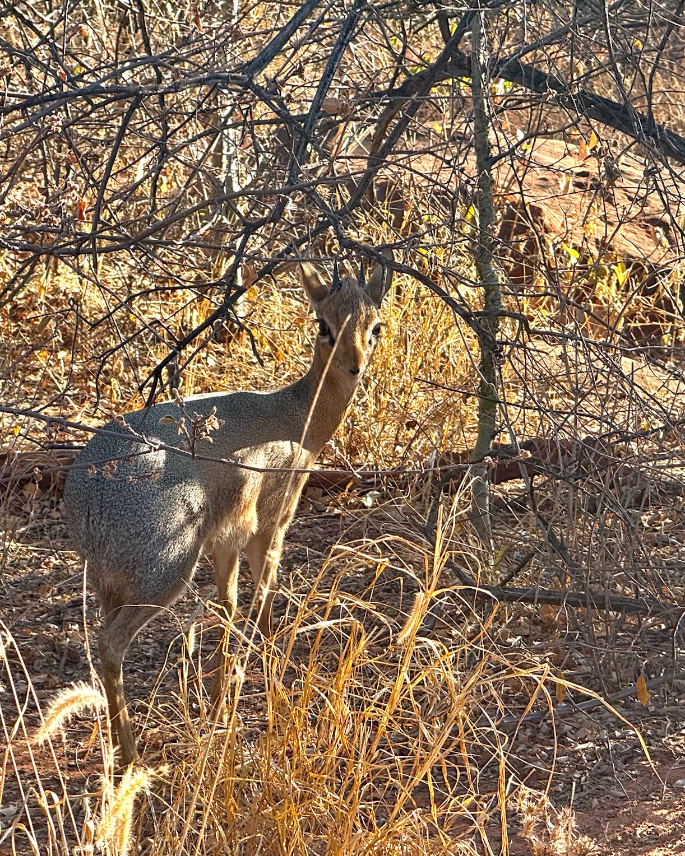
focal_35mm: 157
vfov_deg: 12.3
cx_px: 237
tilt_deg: -14.1
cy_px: 428
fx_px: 3979
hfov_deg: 9.8
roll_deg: +2.3
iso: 50
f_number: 2.8
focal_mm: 15.66
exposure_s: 1/283
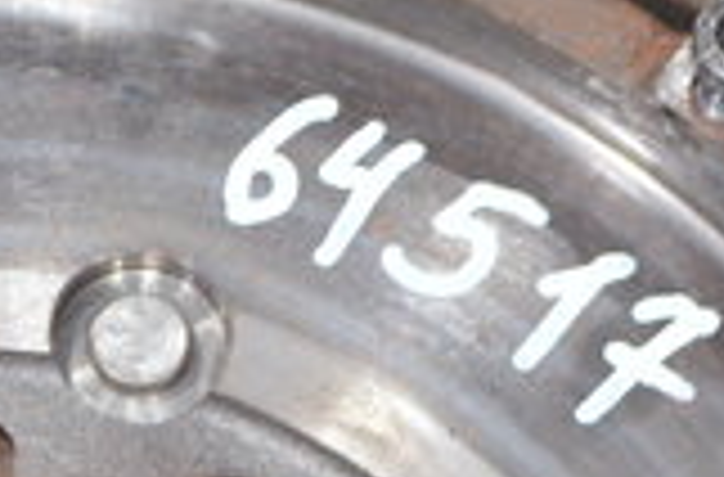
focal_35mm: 277
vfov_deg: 4.8
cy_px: 1089
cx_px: 121
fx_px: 5553
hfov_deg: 7.4
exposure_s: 1/60
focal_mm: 29
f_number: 4.5
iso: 1400
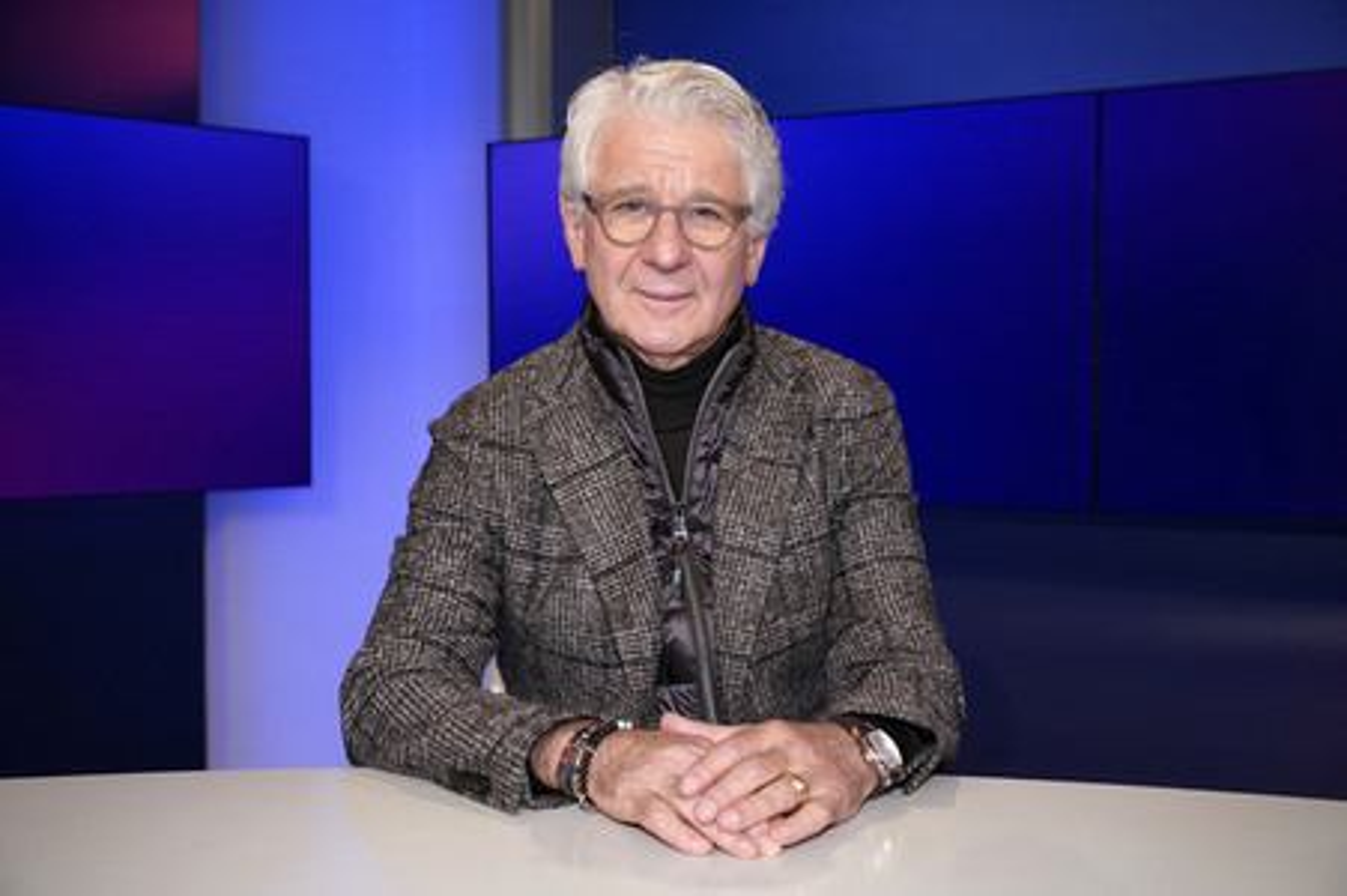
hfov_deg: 46.4
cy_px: 448
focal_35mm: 42
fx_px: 1570
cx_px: 674
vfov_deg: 31.8
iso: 1600
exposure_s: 1/125
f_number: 5.6
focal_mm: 42
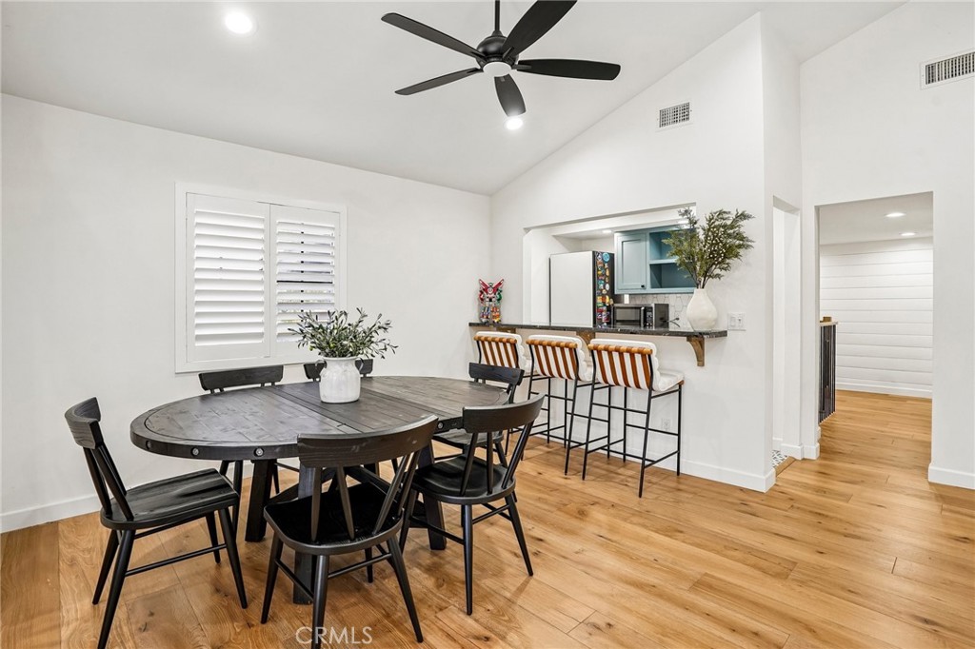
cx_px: 488
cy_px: 324
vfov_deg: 73.7
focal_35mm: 16
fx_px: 433
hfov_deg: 96.8
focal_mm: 16
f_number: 8
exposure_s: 1/13
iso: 400
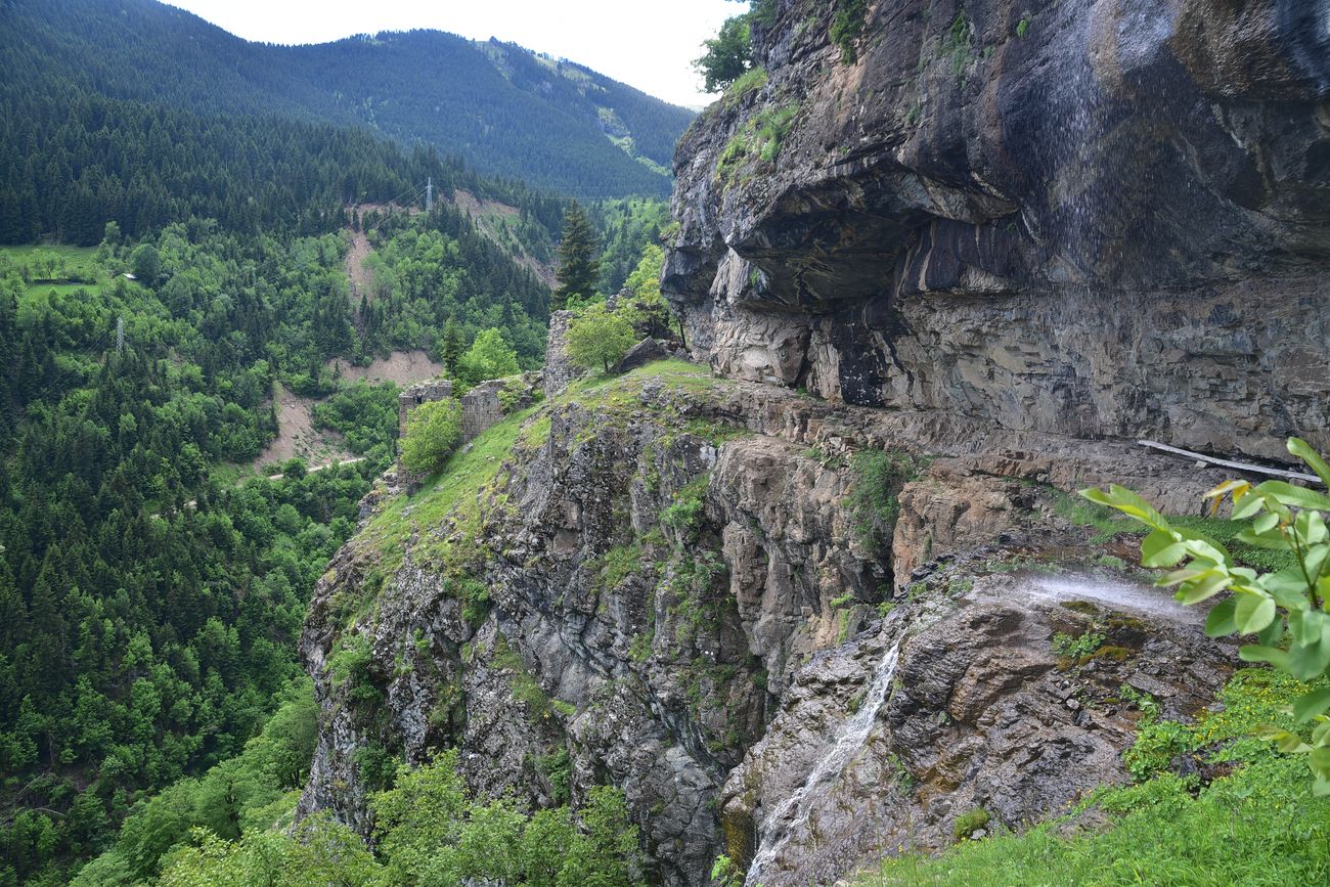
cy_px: 444
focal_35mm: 50
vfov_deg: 27.0
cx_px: 665
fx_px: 1847
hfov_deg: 39.6
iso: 160
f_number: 5.6
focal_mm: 50
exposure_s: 1/125
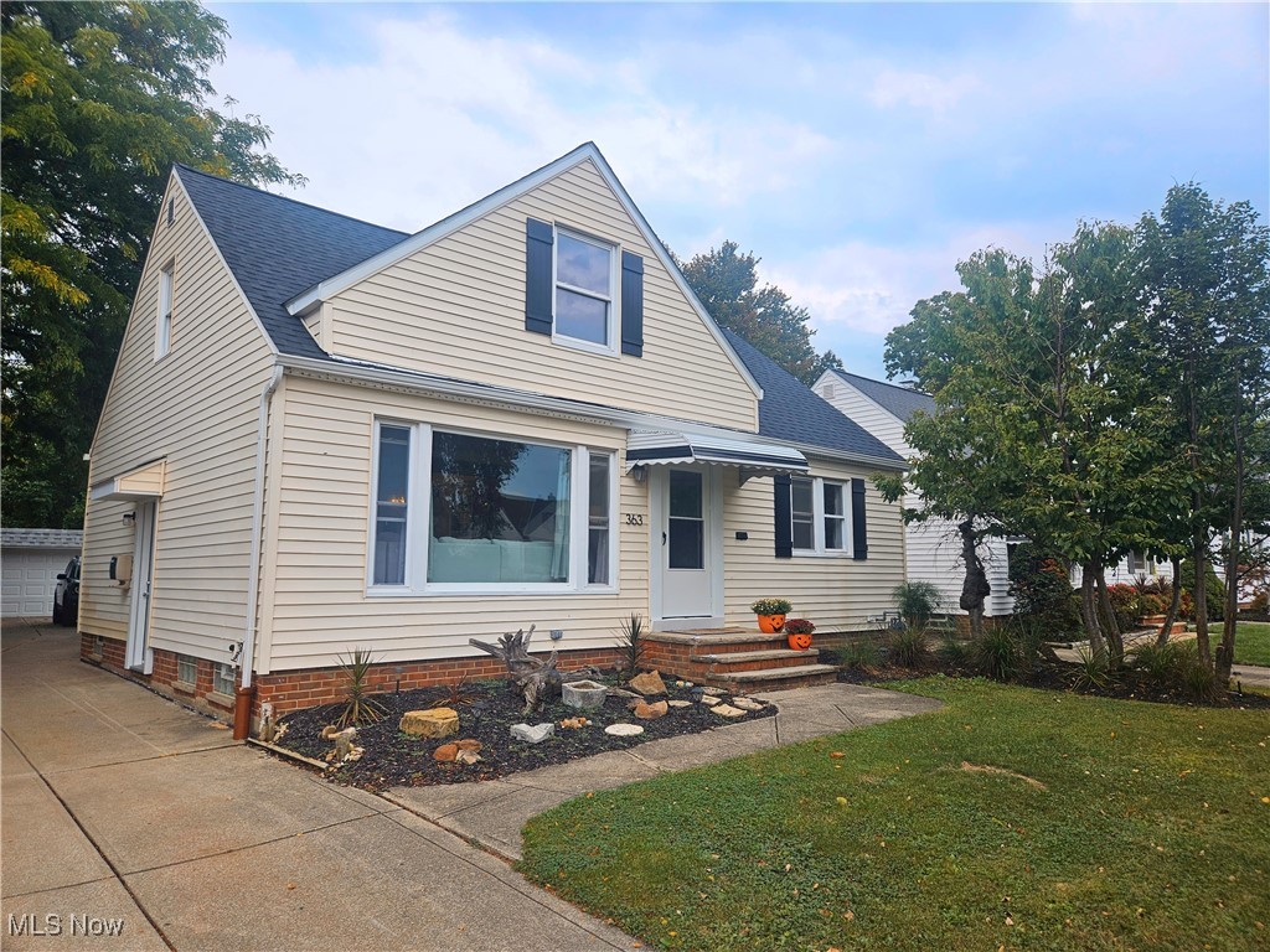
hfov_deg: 73.9
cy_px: 476
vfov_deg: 58.9
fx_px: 844
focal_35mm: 23
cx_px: 635
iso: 25
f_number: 1.8
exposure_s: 1/282
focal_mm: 5.4
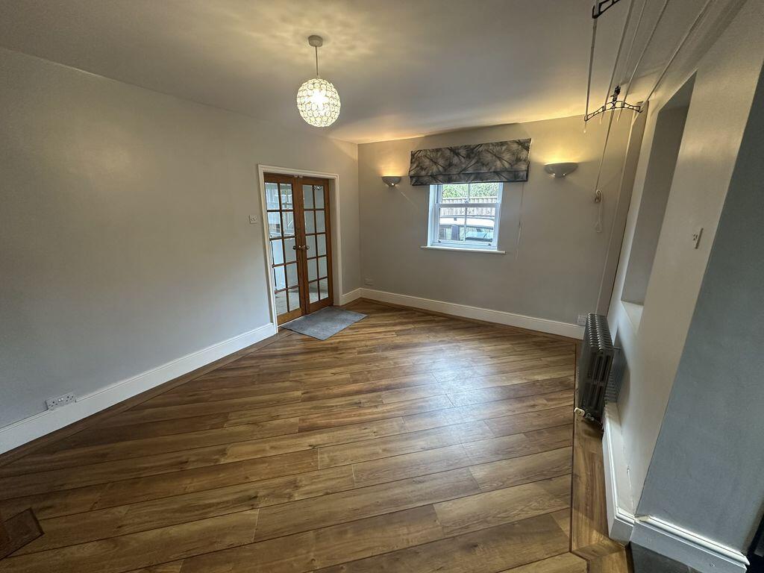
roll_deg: +1.0
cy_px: 286
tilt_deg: -15.5
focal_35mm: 14
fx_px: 309
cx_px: 382
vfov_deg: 85.7
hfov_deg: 102.1
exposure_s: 1/50
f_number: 2.2
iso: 250
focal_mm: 2.22
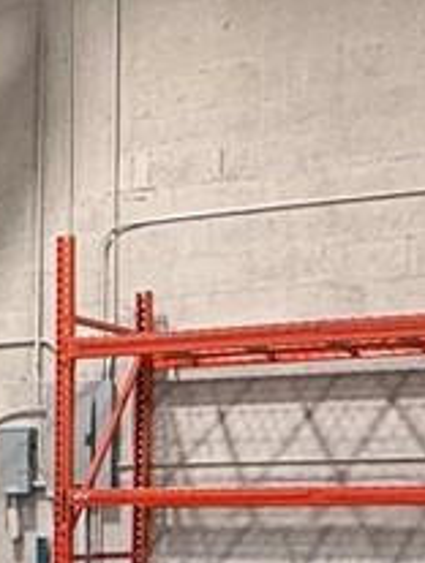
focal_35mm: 108
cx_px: -390
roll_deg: +0.4
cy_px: 620
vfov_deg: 17.6
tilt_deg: -3.5
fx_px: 1763
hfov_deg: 12.3
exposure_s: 1/120
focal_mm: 2.22
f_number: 2.2
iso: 160
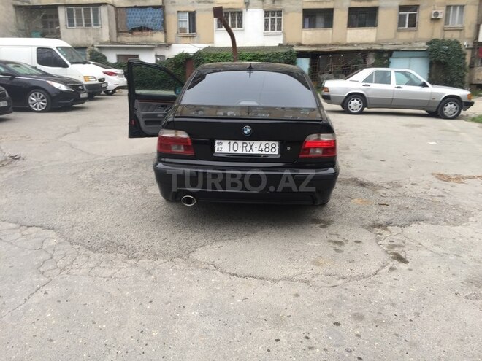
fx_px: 404
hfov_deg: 61.7
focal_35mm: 29
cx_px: 241
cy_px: 180
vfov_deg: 48.2
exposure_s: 1/101
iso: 32
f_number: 2.2
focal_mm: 4.15
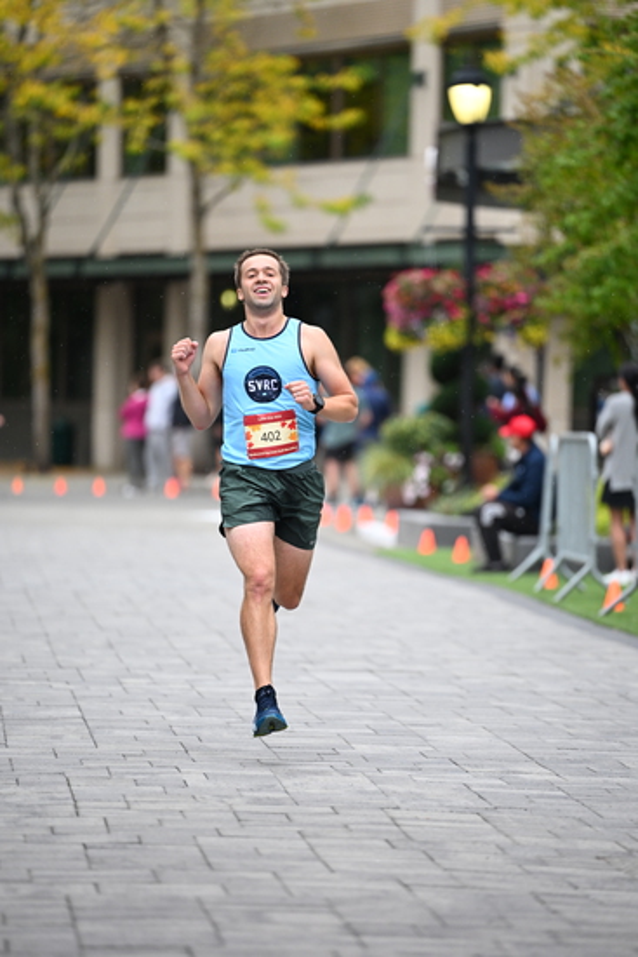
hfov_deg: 6.9
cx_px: 319
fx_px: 5313
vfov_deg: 10.3
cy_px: 478
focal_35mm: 200
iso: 1250
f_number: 2.8
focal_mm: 200
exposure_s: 1/1600
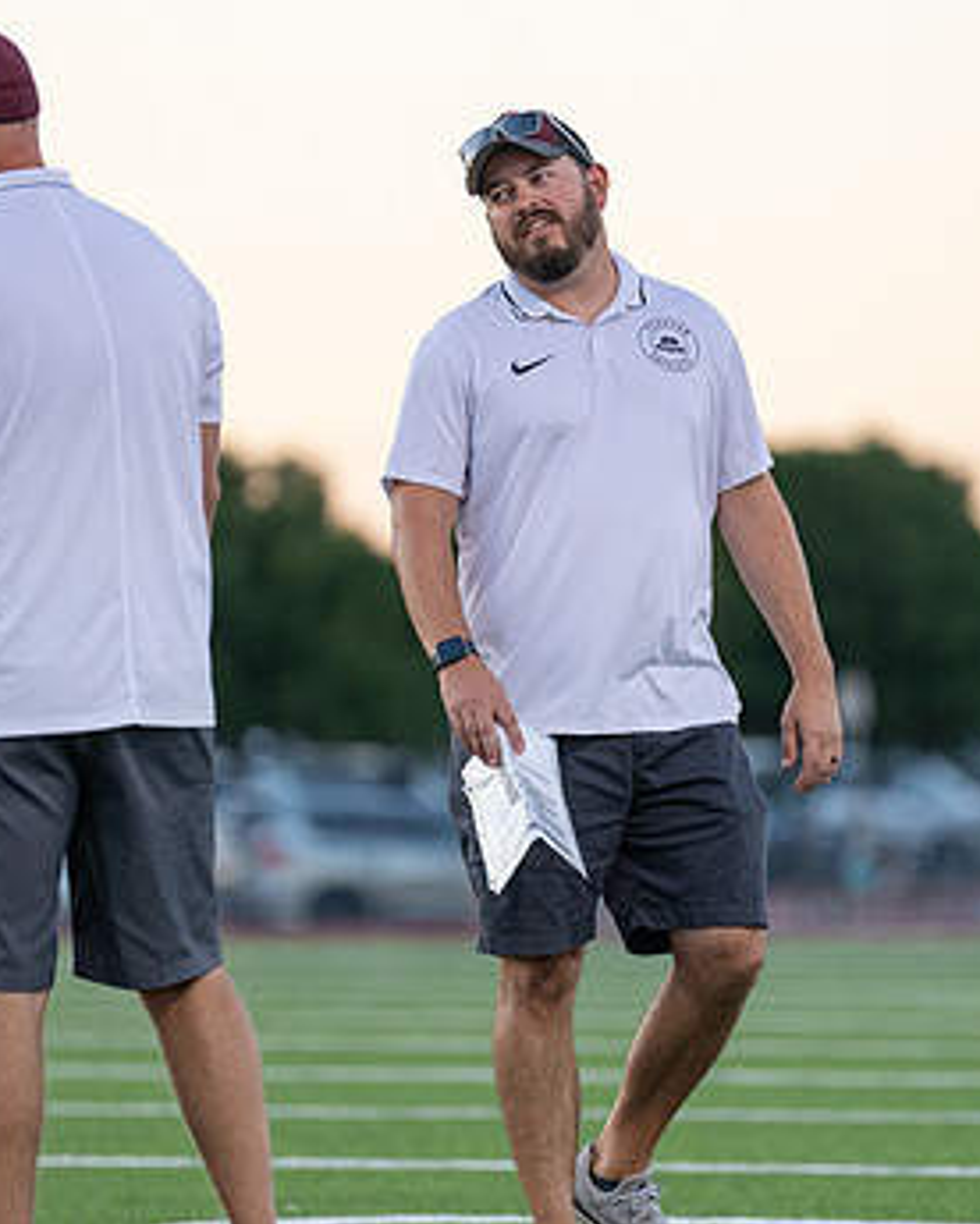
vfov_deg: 6.0
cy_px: 610
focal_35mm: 321
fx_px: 11638
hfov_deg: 4.8
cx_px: 526
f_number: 2.8
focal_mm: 200
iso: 640
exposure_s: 1/1000
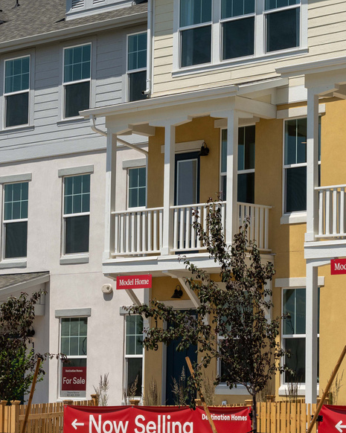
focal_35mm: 109
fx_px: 1401
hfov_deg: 14.0
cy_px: 166
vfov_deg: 17.6
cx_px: 243
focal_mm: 33.1
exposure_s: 1/200
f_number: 8
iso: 100
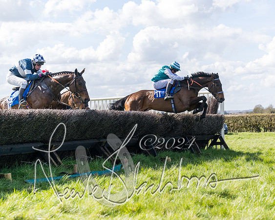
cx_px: 165
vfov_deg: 19.2
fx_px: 651
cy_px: 110
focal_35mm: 80
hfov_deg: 23.8
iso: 400
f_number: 4
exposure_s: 1/2500
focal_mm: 71
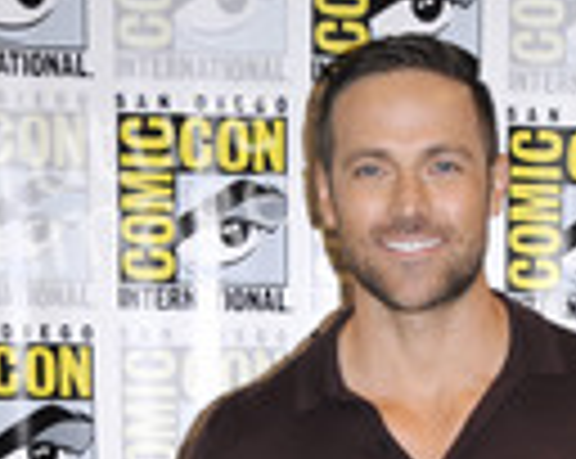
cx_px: 556
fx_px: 1804
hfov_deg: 17.8
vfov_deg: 12.9
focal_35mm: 106
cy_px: 878
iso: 200
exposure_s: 1/60
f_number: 3.5
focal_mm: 24
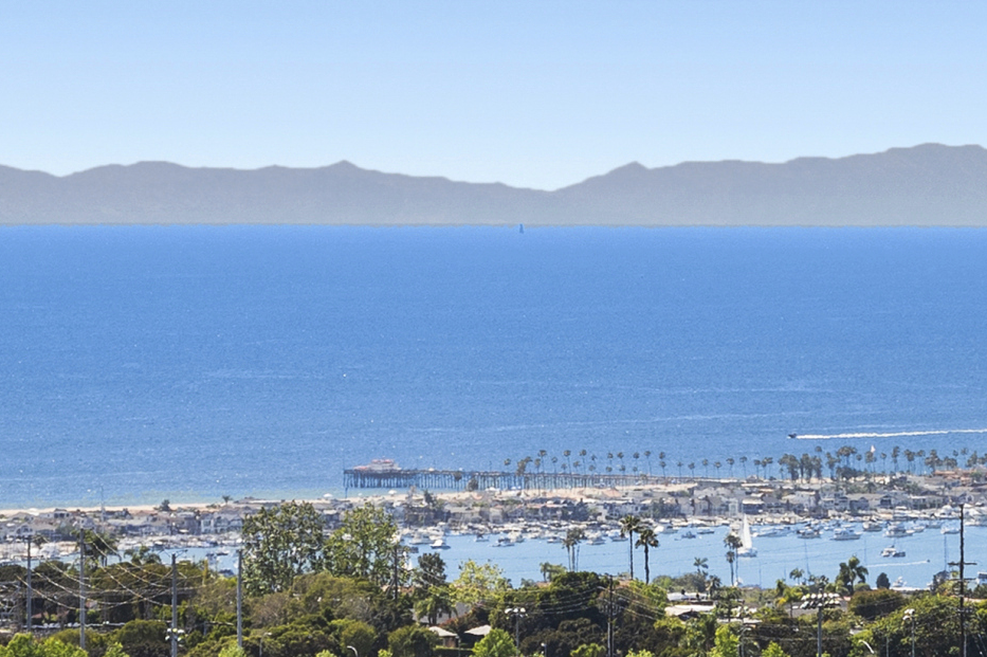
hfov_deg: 5.7
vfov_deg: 3.8
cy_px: 278
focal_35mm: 362
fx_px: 9919
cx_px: 958
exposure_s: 1/320
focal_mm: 55
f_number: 6.3
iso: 100
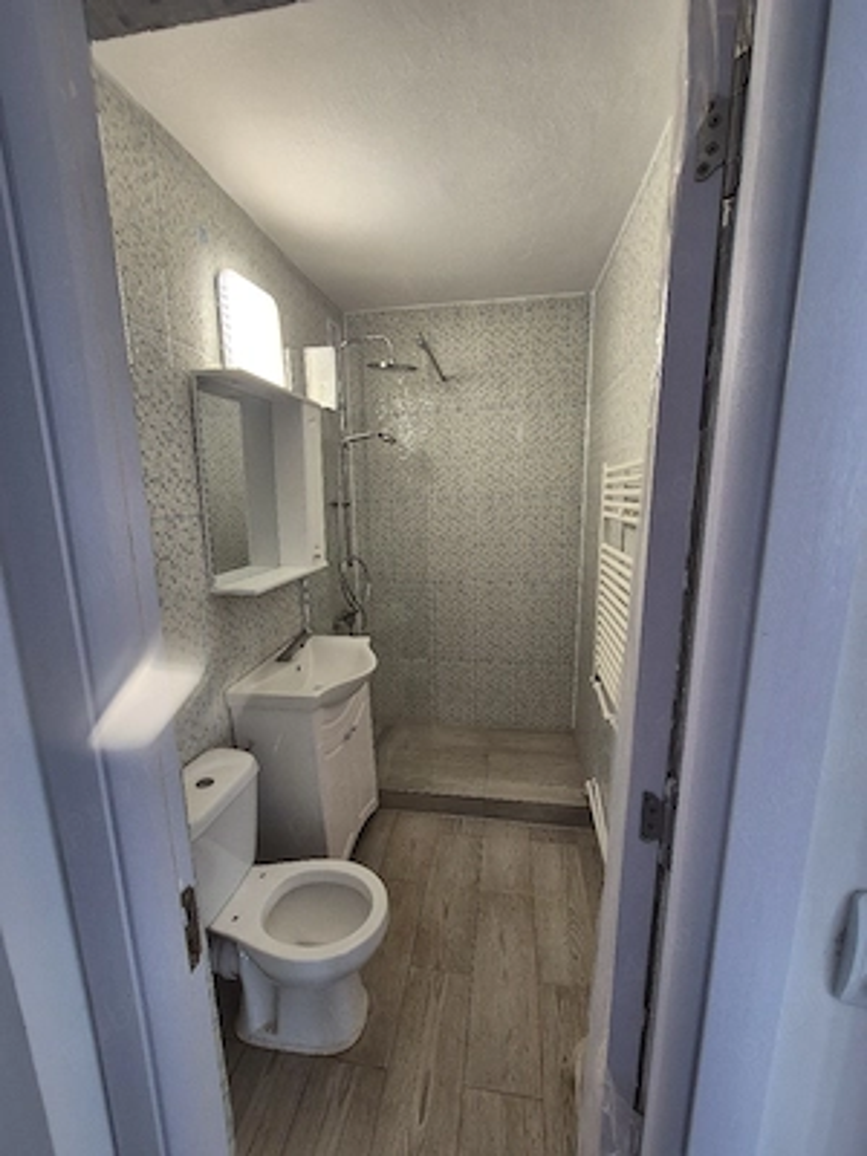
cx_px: 434
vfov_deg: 106.2
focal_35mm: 13
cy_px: 578
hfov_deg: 89.9
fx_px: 434
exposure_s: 1/50
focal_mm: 2.2
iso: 50
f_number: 2.2
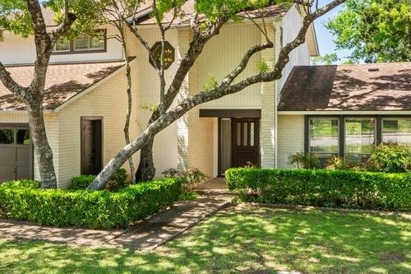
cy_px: 125
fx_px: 474
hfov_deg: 46.9
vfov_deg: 32.2
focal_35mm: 42
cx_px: 200
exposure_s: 1/25
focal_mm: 13.5
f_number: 11
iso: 250
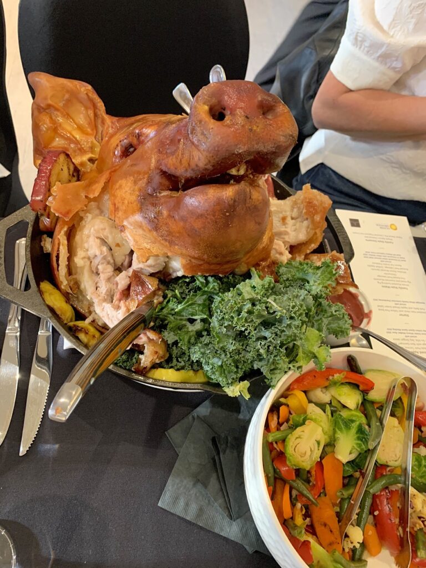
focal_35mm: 26
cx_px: 213
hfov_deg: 53.1
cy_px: 284
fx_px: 427
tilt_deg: -54.1
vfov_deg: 67.3
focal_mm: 4.25
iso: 400
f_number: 1.8
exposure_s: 1/40
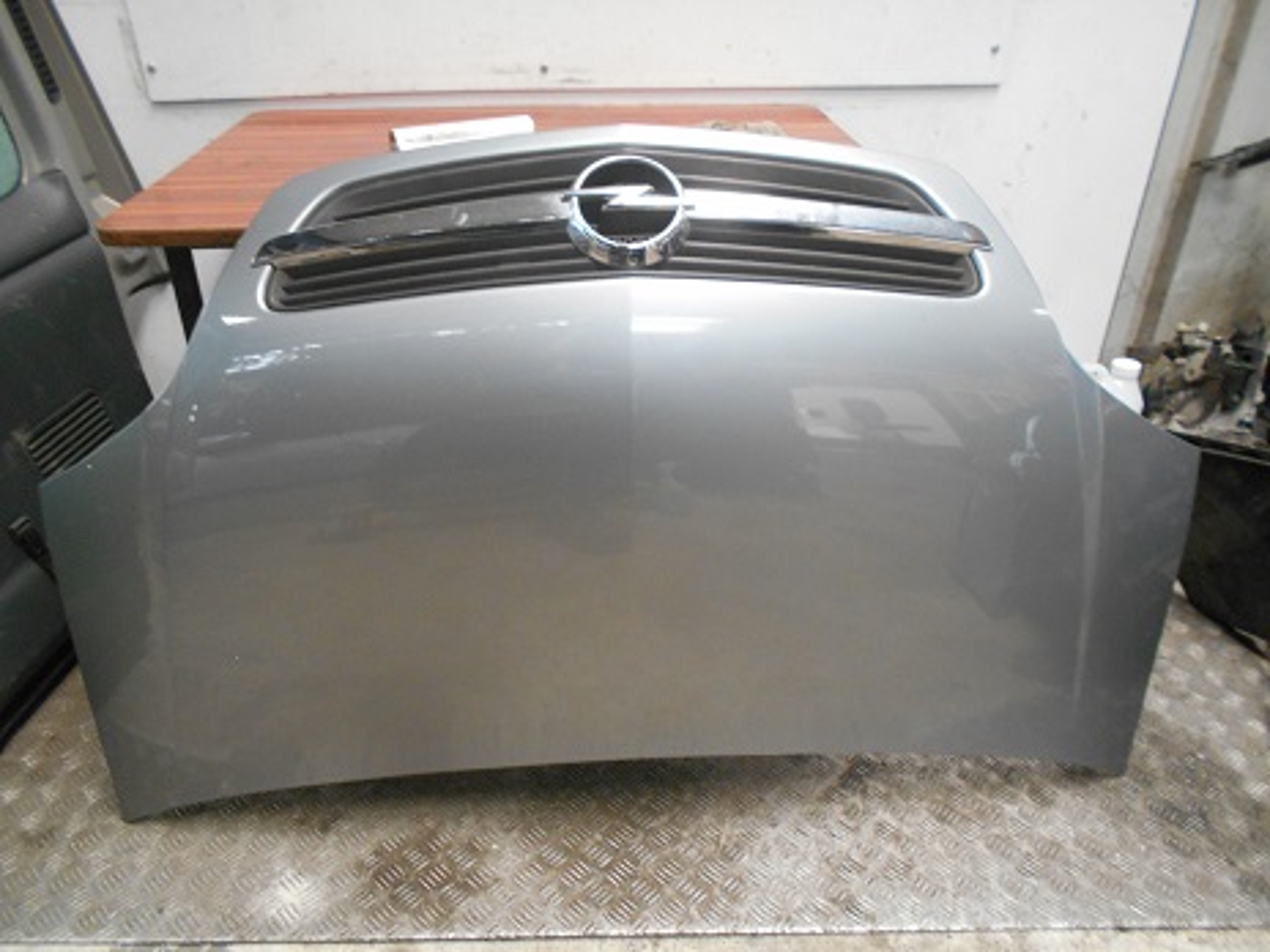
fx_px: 954
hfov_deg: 67.3
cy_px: 476
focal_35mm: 26
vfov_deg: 53.1
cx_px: 635
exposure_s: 1/20
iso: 400
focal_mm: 4.6
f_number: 3.2
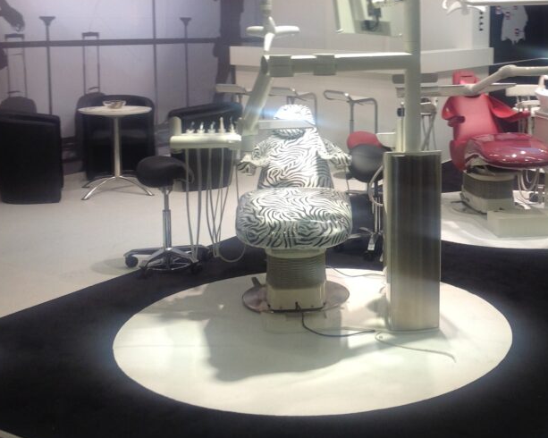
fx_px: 924
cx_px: 388
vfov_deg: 26.5
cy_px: 133
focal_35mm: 57
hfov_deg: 32.6
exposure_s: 1/60
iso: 64
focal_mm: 4.28
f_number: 2.4
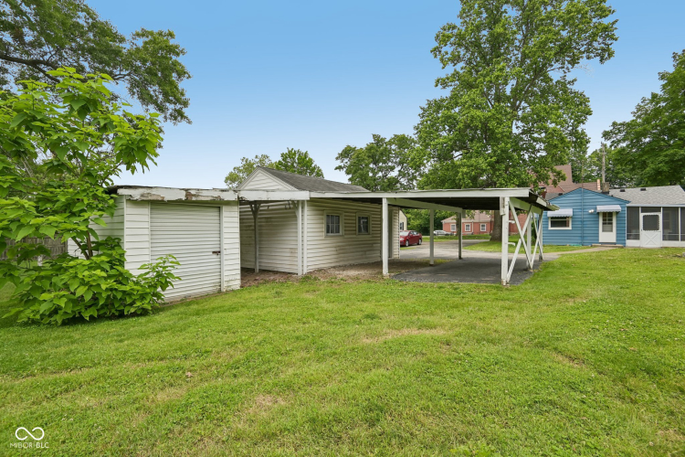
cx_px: 342
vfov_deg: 73.7
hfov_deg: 96.7
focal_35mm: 16
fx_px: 304
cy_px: 228
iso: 100
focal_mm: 16
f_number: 8
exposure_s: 1/250
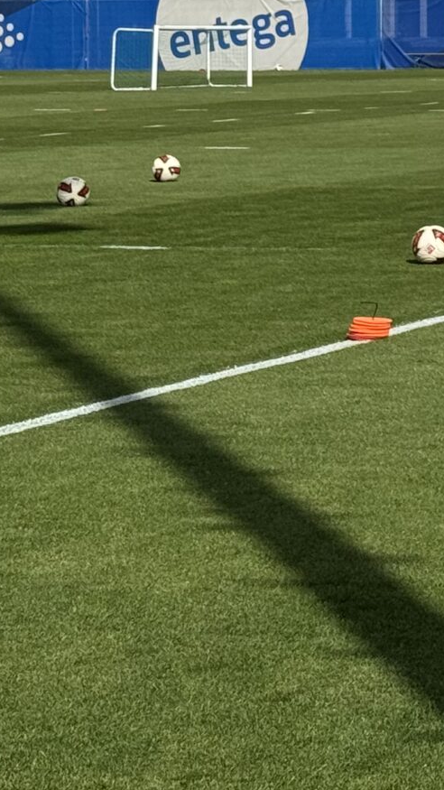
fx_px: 3203
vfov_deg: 13.8
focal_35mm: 153
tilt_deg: +1.4
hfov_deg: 7.7
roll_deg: +0.8
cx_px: 786
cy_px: -32
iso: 64
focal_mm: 6.76
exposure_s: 1/7937
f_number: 1.78
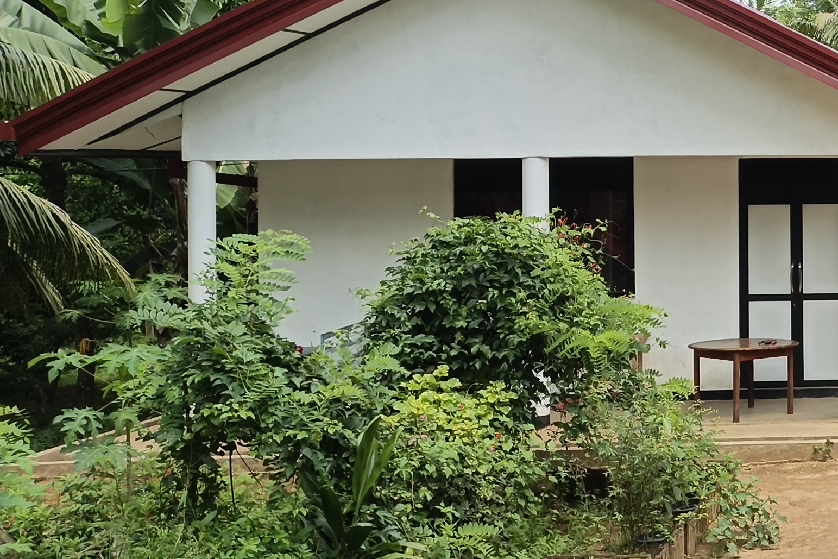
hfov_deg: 27.7
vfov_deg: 21.4
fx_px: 1467
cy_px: 152
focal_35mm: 63
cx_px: 1025
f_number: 1.7
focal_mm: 4.71
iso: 72
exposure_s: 1/858
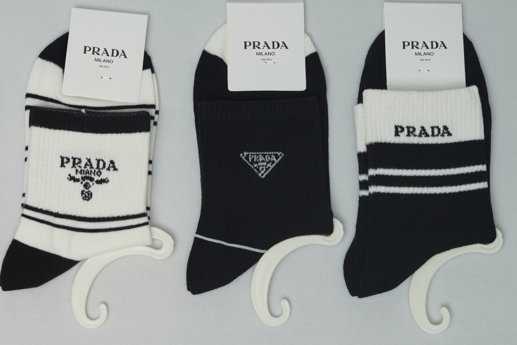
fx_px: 1436
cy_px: 176
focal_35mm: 100
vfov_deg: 13.7
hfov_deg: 20.2
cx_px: 100
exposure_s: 1/200
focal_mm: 50
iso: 320
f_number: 6.3
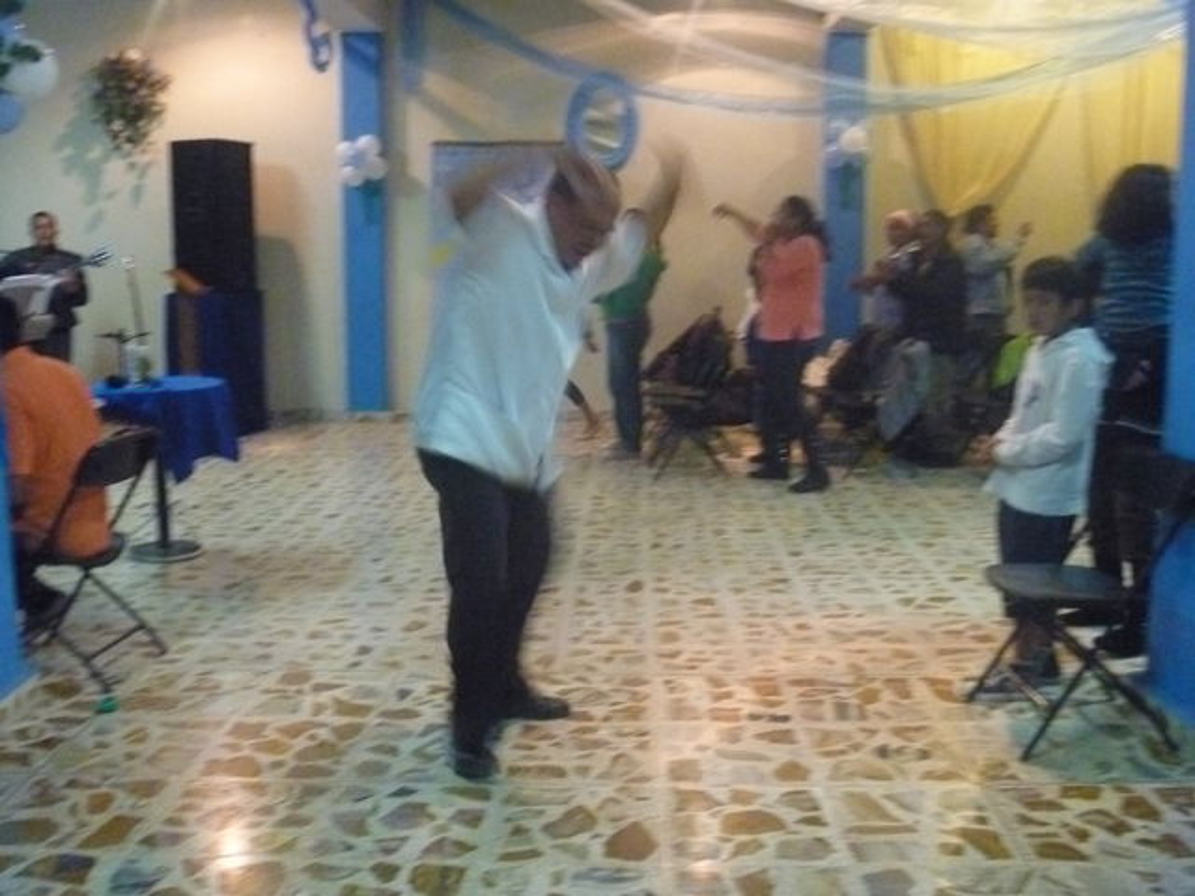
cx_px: 598
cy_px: 448
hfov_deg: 52.6
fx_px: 1208
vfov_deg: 40.7
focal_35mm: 35
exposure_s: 1/15
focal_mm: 6.3
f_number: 3.5
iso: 1250
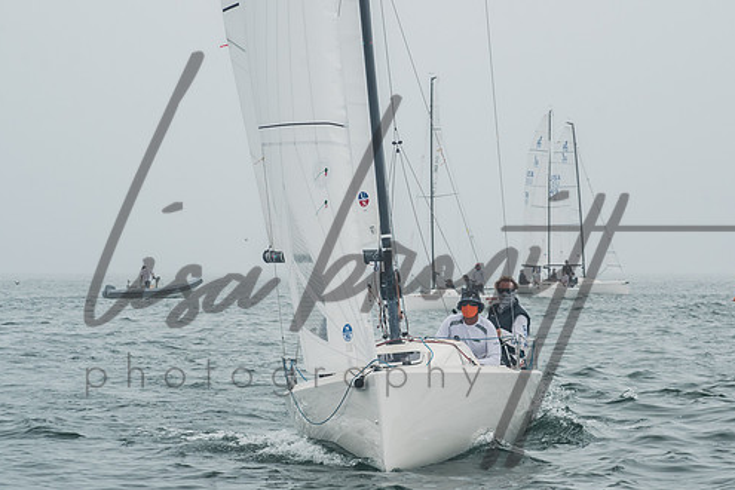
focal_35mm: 182
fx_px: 3716
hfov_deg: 11.3
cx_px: 416
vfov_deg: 7.5
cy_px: 264
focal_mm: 102
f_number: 14
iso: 800
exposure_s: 1/400
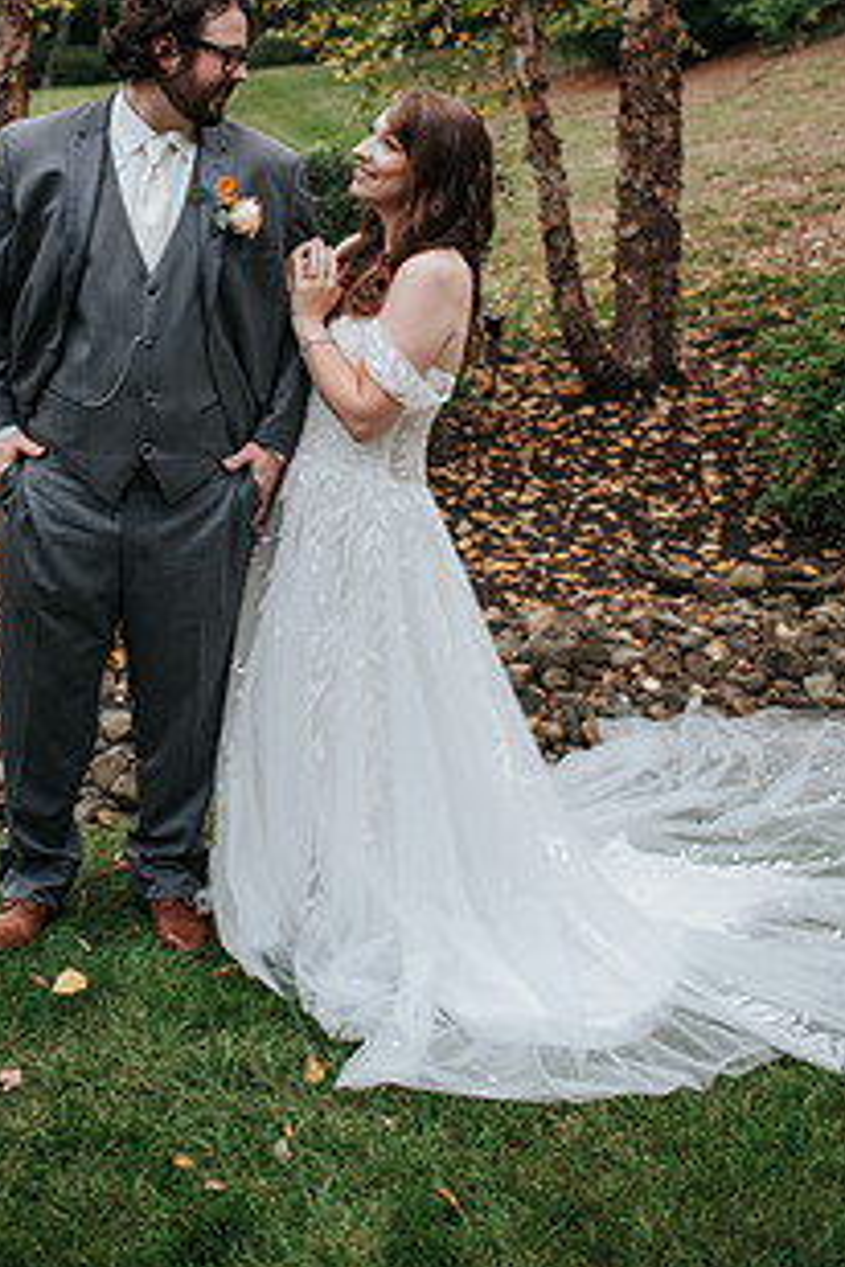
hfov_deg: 26.3
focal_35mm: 51
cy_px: 357
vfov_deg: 38.1
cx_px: 254
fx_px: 1795
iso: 100
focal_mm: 35
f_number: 2.8
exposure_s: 1/640
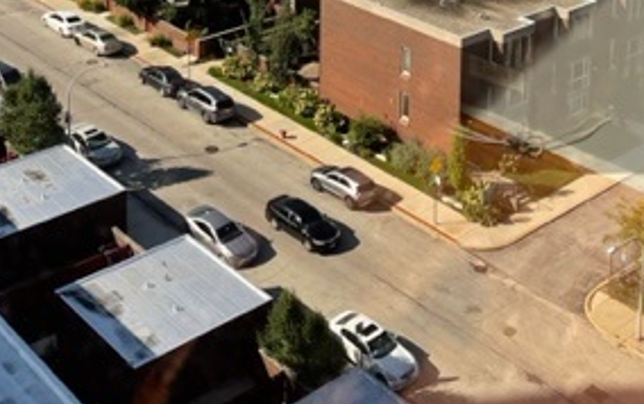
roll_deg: -0.7
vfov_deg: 18.6
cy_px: -197
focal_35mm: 62
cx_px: 336
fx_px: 1089
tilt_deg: -10.1
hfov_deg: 32.9
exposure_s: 1/1335
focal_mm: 4.2
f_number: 1.6
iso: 32
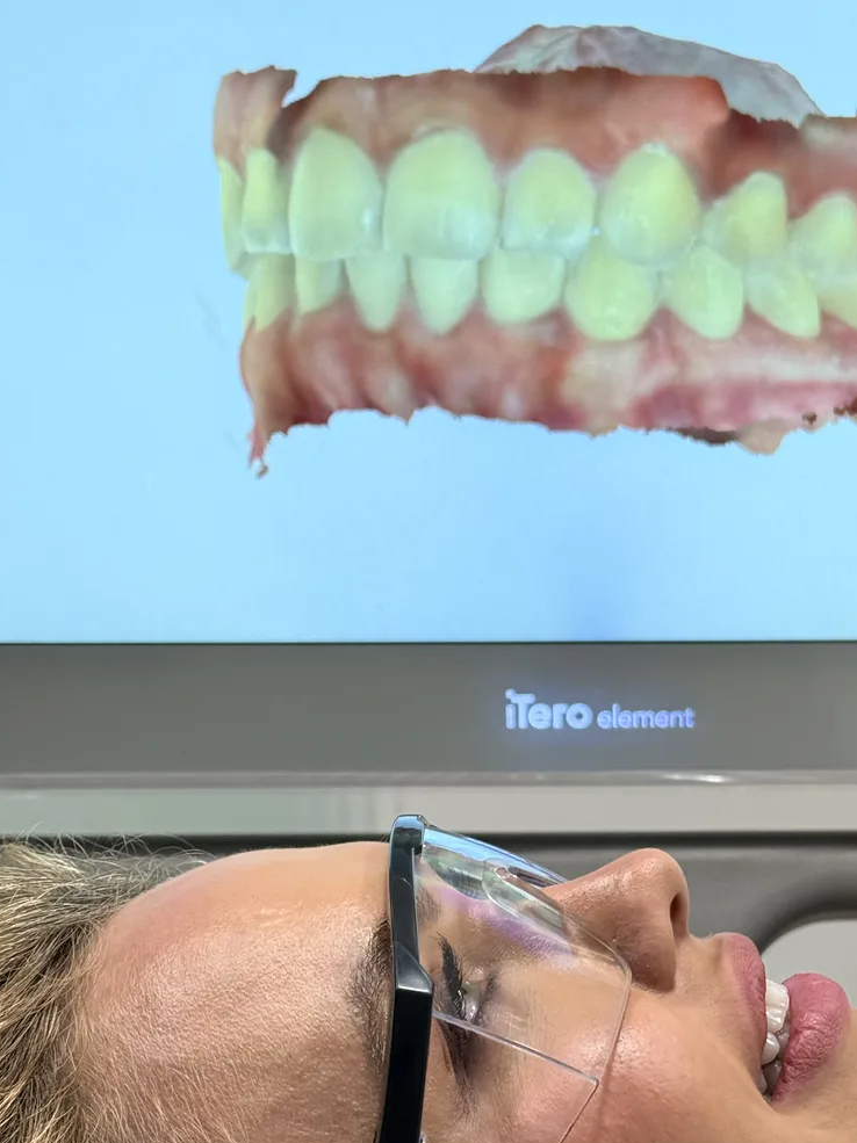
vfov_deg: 24.8
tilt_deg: -13.7
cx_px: 669
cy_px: 816
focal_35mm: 78
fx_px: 2576
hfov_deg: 18.7
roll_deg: -0.3
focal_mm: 6.76
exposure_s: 1/120
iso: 160
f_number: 1.78
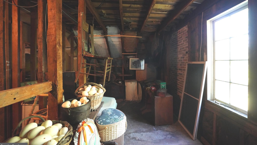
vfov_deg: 74.0
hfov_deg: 106.8
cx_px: 131
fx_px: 95
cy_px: 64
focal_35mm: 14
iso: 5000
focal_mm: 13
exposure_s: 1/160
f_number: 2.8
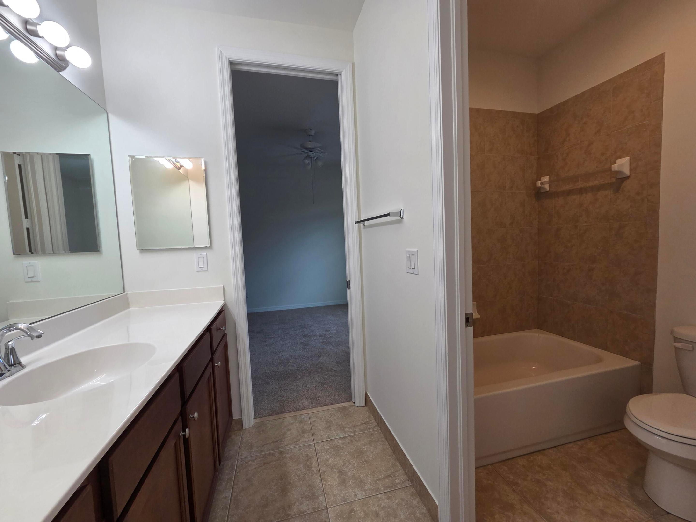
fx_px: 261
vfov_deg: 89.9
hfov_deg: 106.2
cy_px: 261
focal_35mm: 13
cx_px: 348
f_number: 2.2
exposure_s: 1/120
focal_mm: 2.2
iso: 100
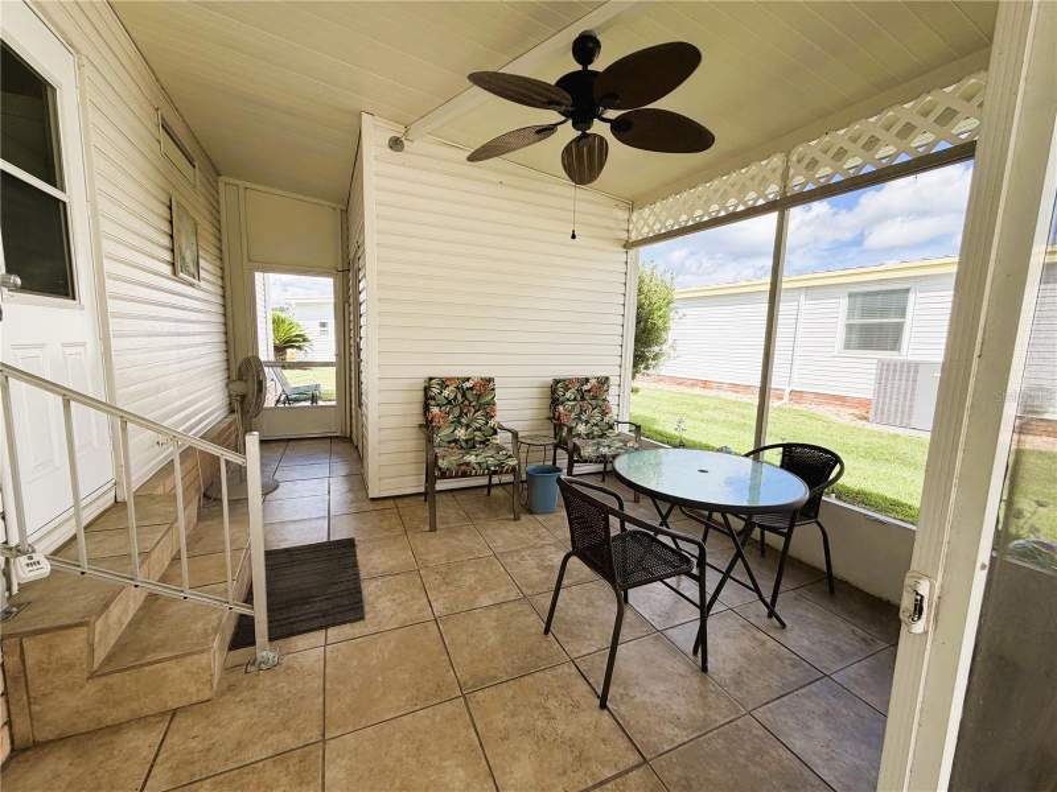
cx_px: 528
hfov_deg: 102.1
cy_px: 396
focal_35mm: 14
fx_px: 427
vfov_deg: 85.7
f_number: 2.2
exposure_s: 1/319
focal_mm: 2.22
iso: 50
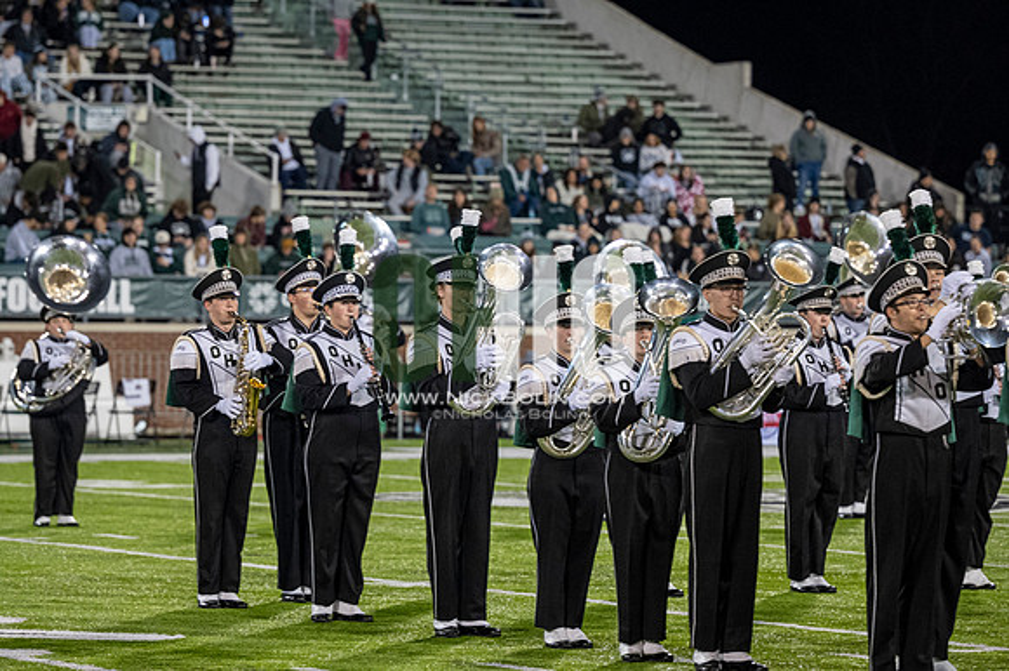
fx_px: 5042
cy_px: 336
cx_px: 504
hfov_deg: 11.4
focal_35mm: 180
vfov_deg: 7.6
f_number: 2.8
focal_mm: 120
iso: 1000
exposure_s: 1/500
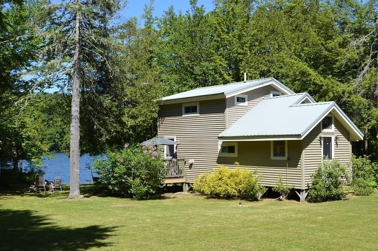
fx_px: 472
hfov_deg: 43.7
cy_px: 126
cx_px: 189
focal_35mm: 45
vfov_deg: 29.8
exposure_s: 1/250
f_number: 8
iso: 100
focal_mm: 30
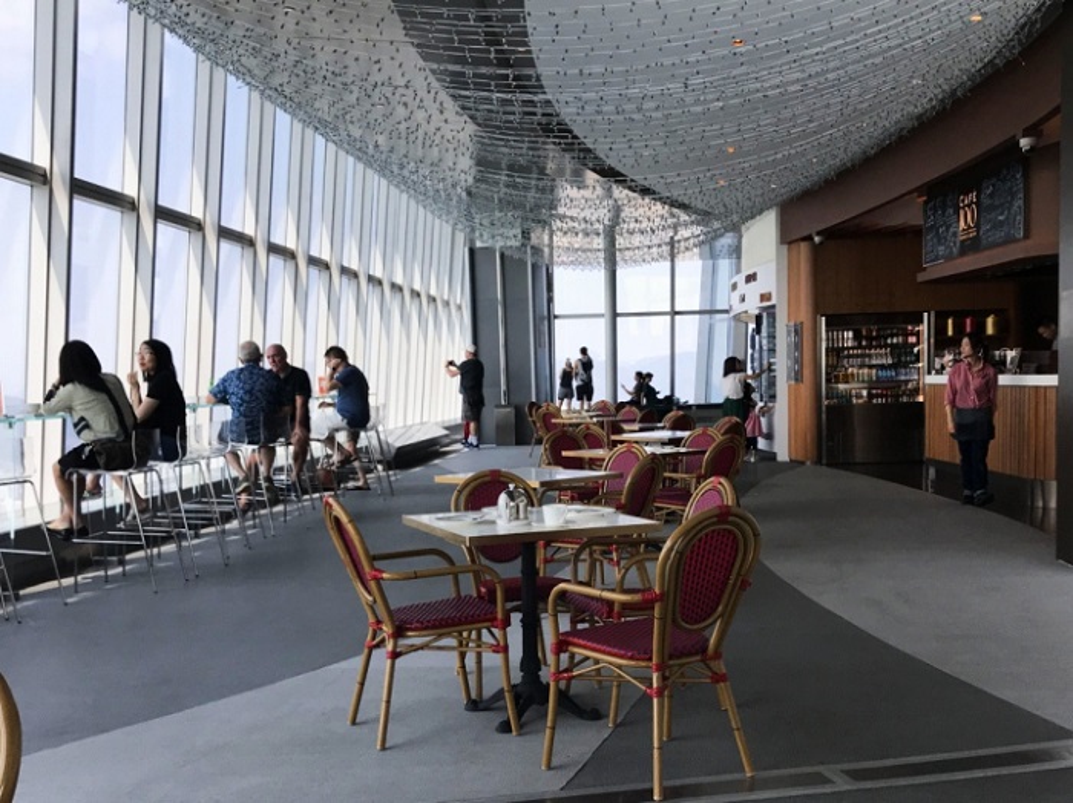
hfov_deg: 63.5
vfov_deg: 49.7
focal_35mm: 28
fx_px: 867
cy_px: 402
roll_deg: +1.5
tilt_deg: -7.1
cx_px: 536
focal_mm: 3.99
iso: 40
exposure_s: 1/491
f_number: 1.8
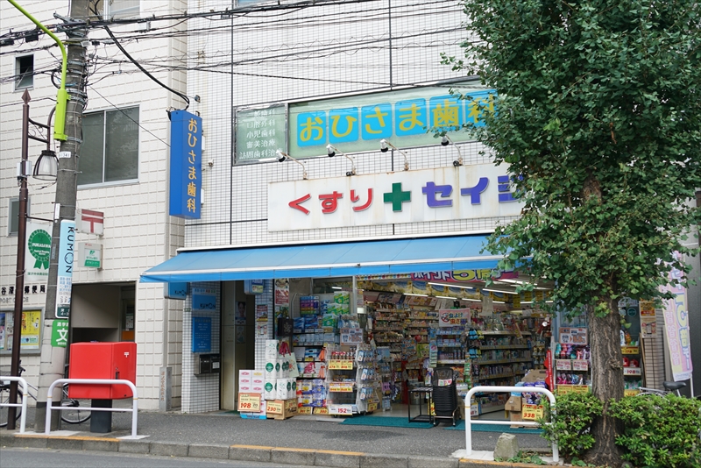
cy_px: 234
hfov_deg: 46.4
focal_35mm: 42
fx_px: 818
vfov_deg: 31.9
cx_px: 350
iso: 100
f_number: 4
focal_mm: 28
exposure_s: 1/160
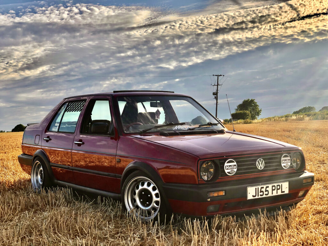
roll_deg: +2.9
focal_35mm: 52
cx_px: 164
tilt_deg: +1.0
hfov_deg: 36.8
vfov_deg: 28.0
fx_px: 493
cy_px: 123
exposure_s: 1/1297
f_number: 2.4
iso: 16
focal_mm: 6
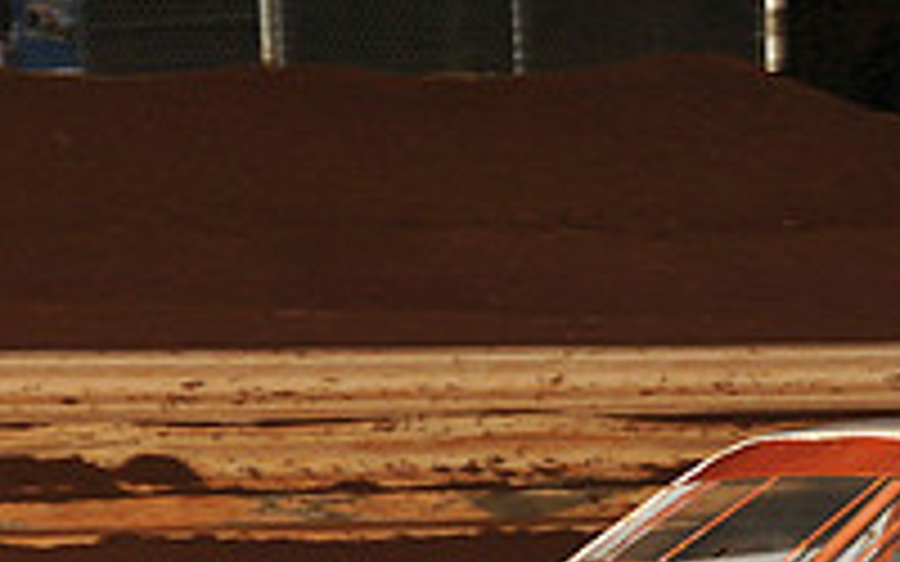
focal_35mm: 295
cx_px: 756
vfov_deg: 4.4
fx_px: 7236
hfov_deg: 7.1
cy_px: 566
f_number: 6.3
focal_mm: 100
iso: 800
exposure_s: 1/320
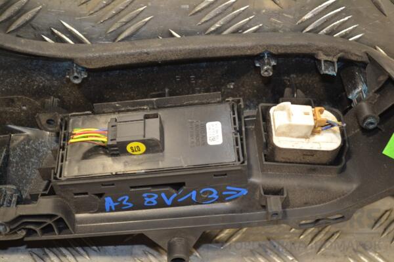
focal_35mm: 60
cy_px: 131
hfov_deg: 33.4
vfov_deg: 22.6
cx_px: 197
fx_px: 657
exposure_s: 1/60
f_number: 5.3
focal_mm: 40
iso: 500
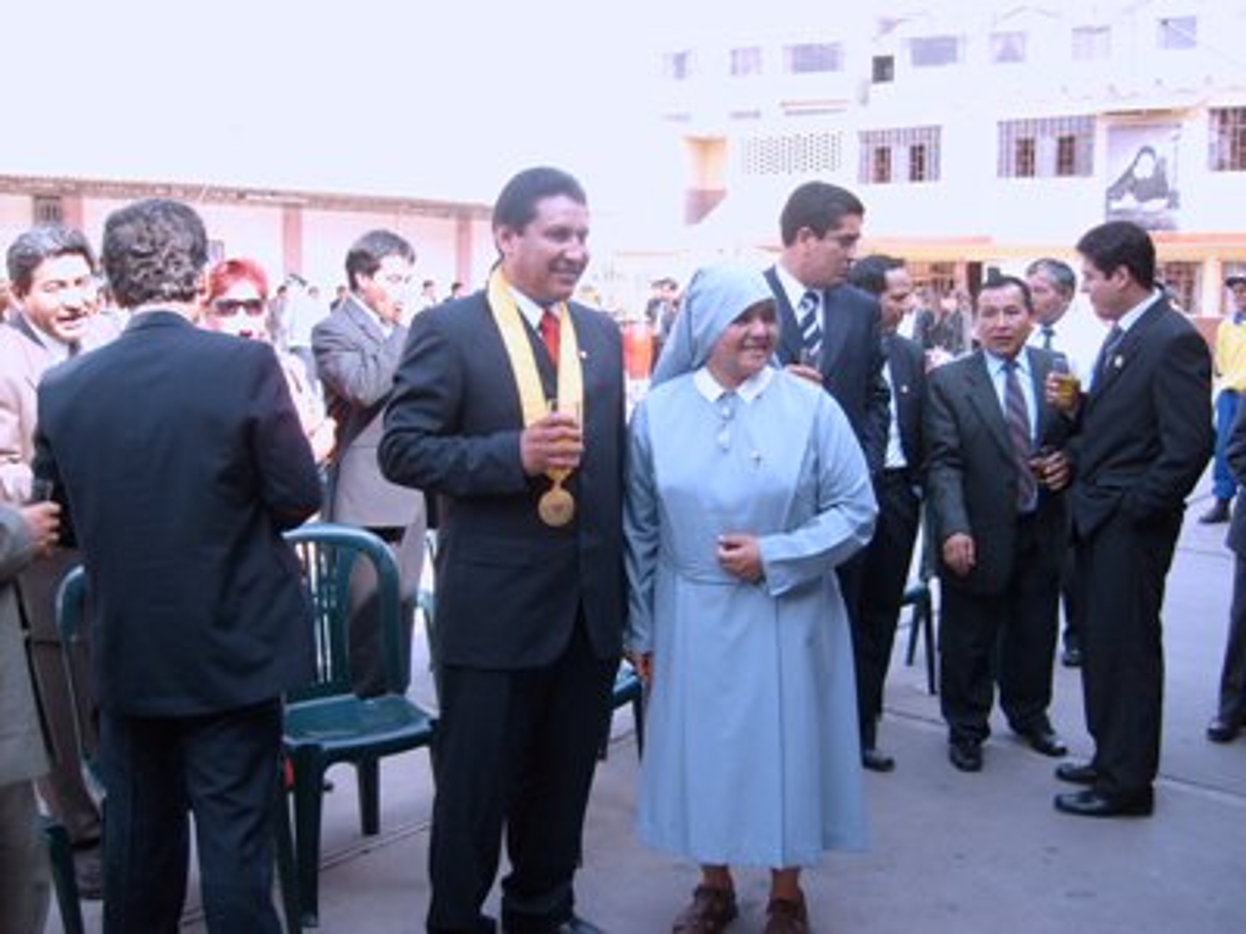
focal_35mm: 35
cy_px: 467
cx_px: 623
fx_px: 1260
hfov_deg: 52.6
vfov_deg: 40.7
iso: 80
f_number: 2.8
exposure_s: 1/180
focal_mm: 5.8
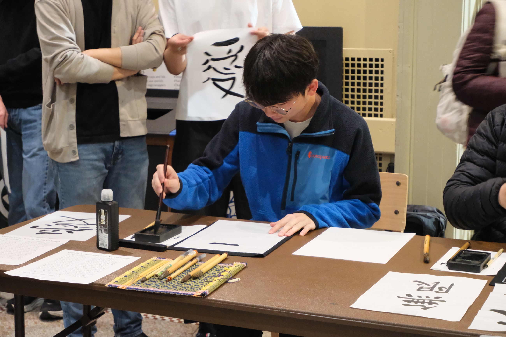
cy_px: 168
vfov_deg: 20.3
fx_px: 942
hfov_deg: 30.1
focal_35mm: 67
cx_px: 253
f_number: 5.6
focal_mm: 44.5
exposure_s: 1/15
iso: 12800
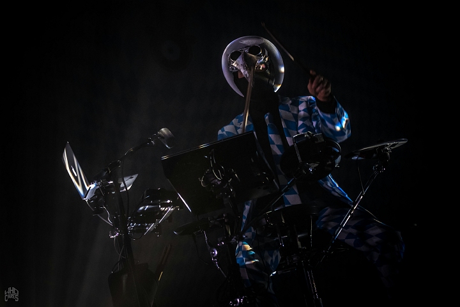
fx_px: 1342
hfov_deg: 19.5
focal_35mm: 105
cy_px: 154
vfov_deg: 13.0
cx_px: 230
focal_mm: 70
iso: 2500
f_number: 2.8
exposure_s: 1/80
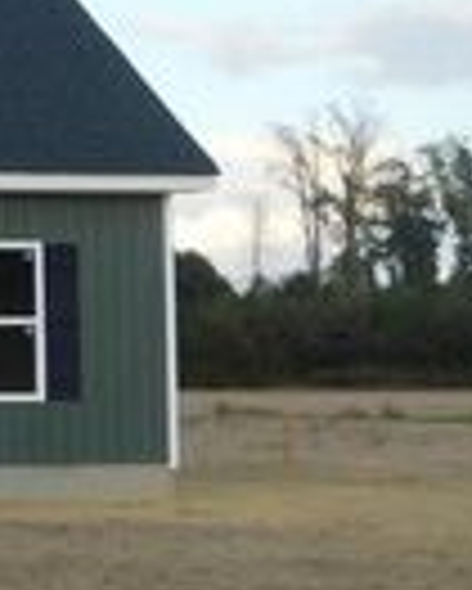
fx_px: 2599
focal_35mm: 149
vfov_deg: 12.9
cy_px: 173
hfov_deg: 9.4
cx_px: -607
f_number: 3.6
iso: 125
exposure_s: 1/400
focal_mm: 7.1
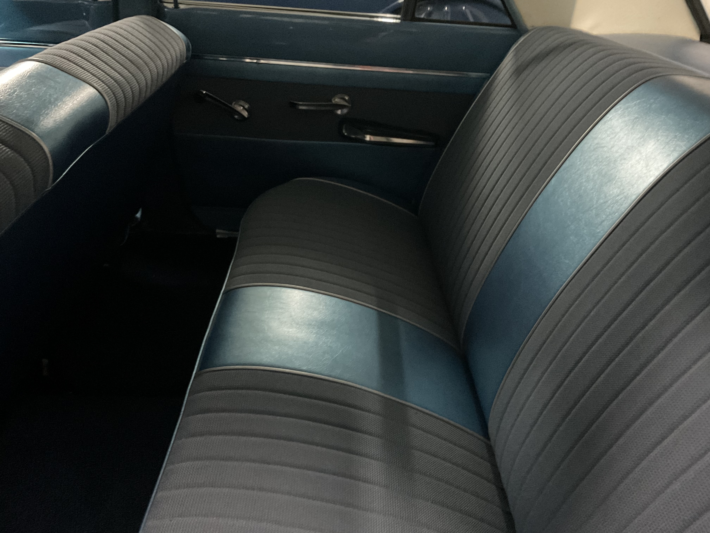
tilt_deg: -31.3
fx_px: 595
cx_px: 355
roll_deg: -3.4
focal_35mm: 29
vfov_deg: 48.2
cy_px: 266
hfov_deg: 61.7
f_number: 1.8
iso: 640
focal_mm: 3
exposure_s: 1/17
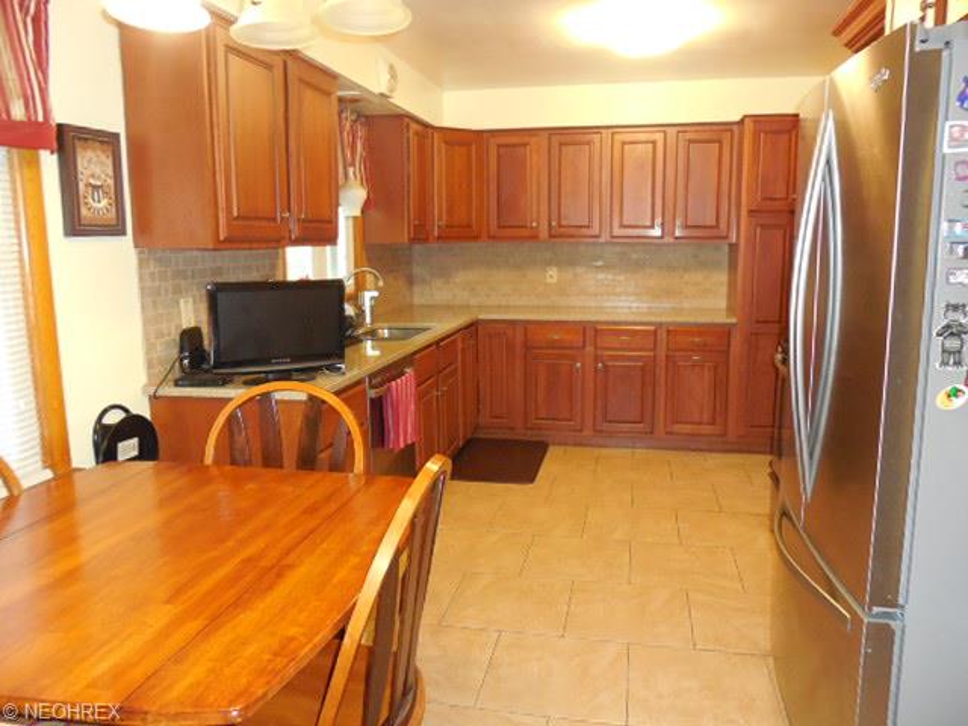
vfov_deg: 53.1
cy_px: 363
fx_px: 727
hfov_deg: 67.3
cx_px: 484
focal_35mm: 26
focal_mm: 4.6
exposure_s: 1/25
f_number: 3.5
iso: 900
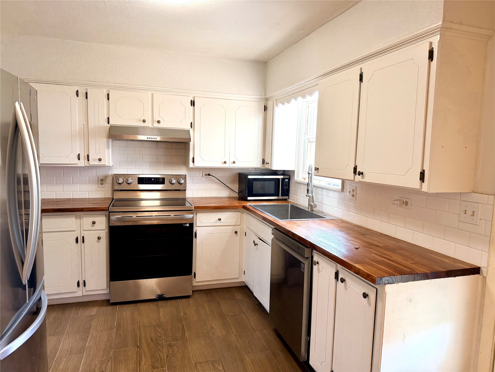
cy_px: 186
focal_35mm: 24
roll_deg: -2.1
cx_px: 248
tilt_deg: -4.8
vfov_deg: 56.8
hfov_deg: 71.6
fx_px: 343
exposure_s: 1/120
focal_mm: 6.76
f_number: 1.78
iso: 160
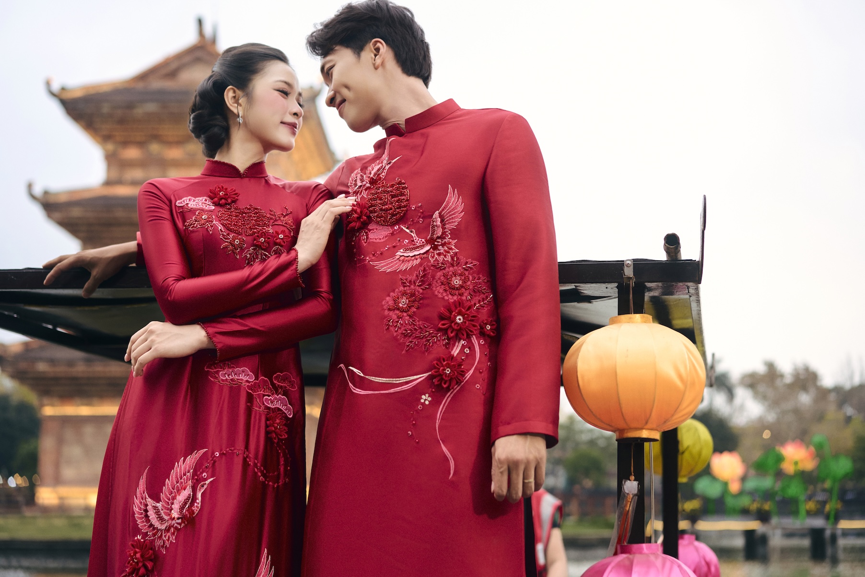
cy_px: 288
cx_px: 432
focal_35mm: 55
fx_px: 1322
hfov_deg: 36.2
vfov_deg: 24.6
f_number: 2.8
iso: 500
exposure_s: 1/250
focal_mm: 55
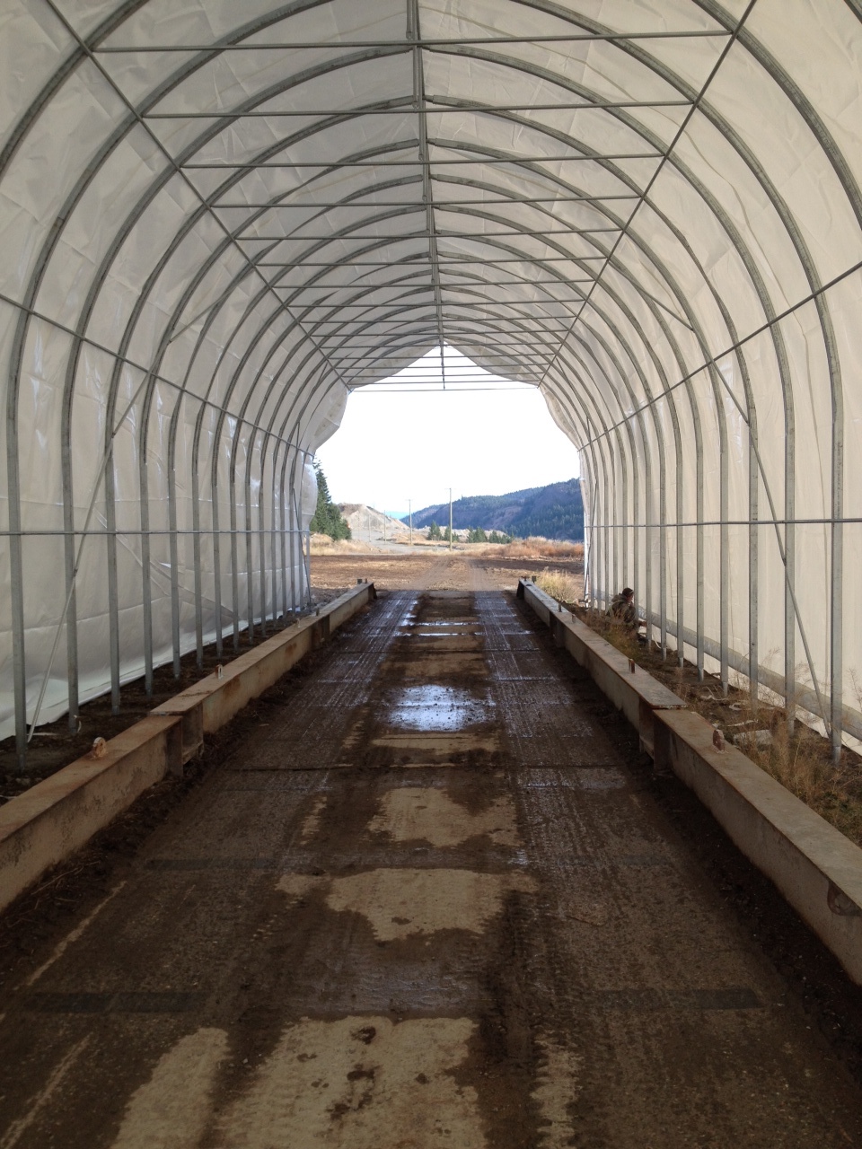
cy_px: 574
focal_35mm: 35
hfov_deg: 40.7
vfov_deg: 52.6
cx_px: 431
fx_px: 1162
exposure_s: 1/326
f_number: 2.4
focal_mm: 4.28
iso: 50
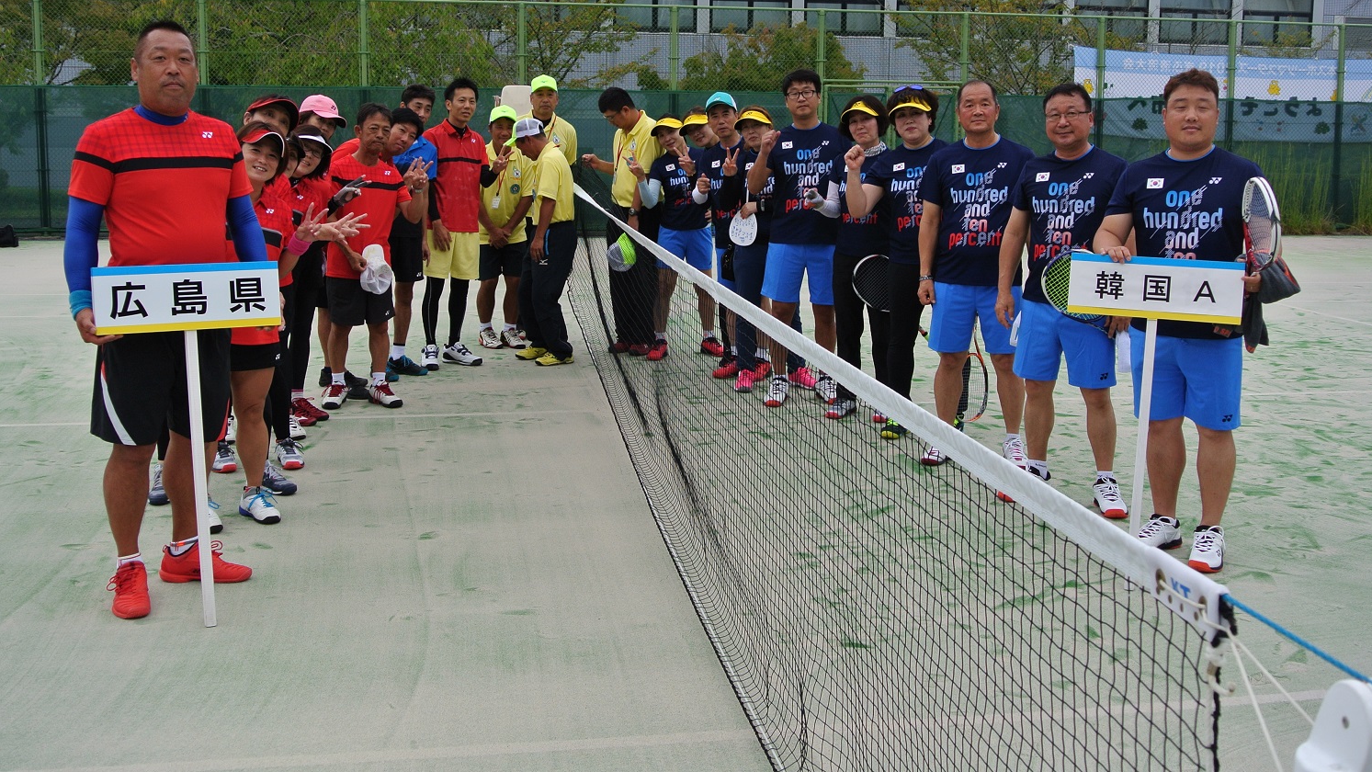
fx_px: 1419
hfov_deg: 51.6
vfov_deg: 30.4
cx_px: 687
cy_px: 327
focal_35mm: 39
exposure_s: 1/500
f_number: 4.5
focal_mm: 14
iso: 100
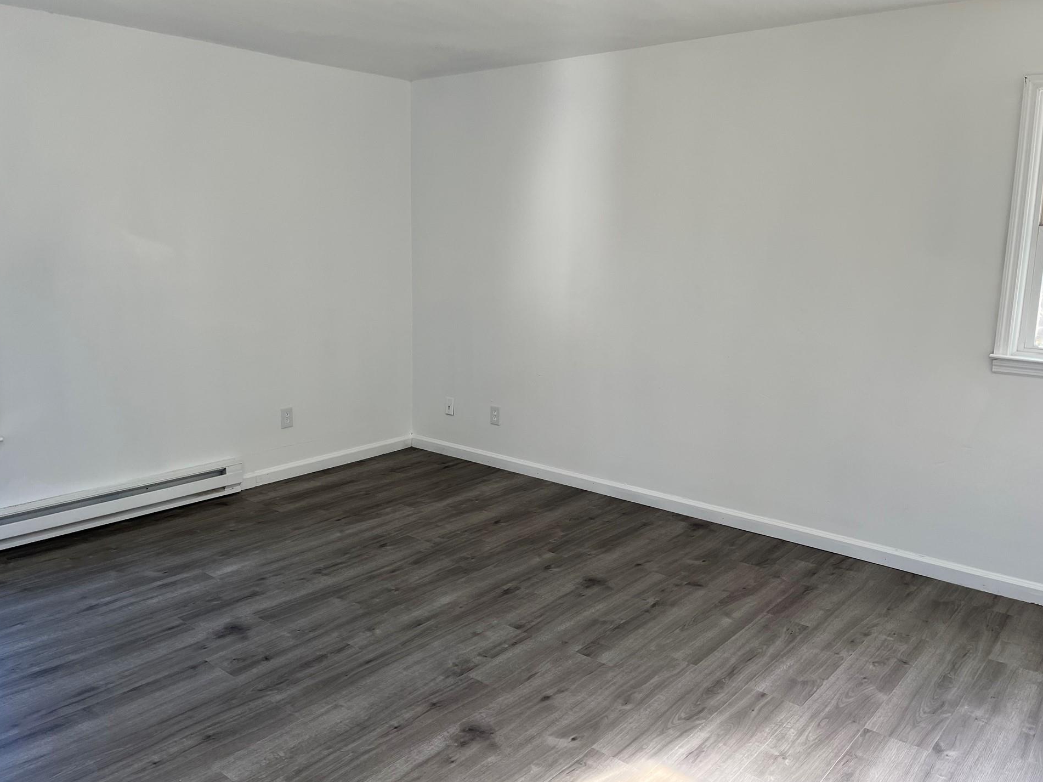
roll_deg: -0.5
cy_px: 390
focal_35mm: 28
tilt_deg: -9.2
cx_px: 509
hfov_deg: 63.4
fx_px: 844
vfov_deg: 49.7
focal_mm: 5.1
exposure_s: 1/131
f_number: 1.6
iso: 64
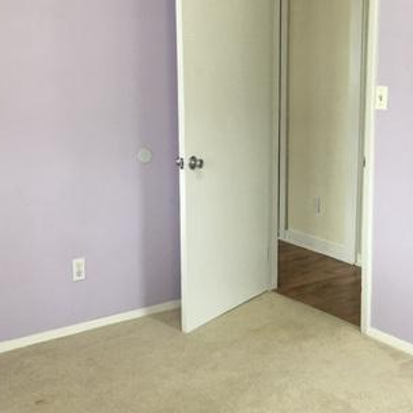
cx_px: 250
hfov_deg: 31.5
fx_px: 729
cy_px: 196
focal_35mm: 54
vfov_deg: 31.6
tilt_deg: -10.5
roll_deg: -1.4
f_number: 2.2
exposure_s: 1/15
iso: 32
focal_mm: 4.15
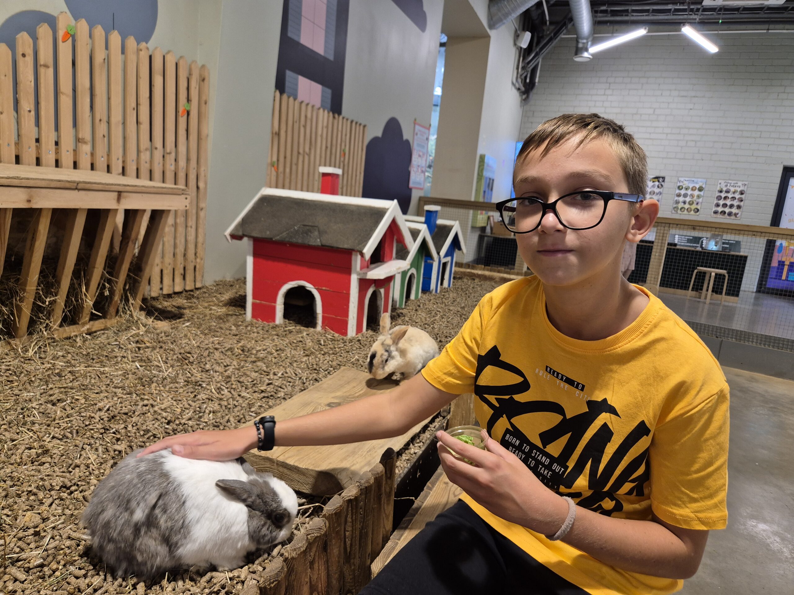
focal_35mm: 23
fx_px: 528
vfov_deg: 58.9
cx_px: 397
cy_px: 298
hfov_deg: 73.9
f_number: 1.8
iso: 160
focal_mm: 5.4
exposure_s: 1/100
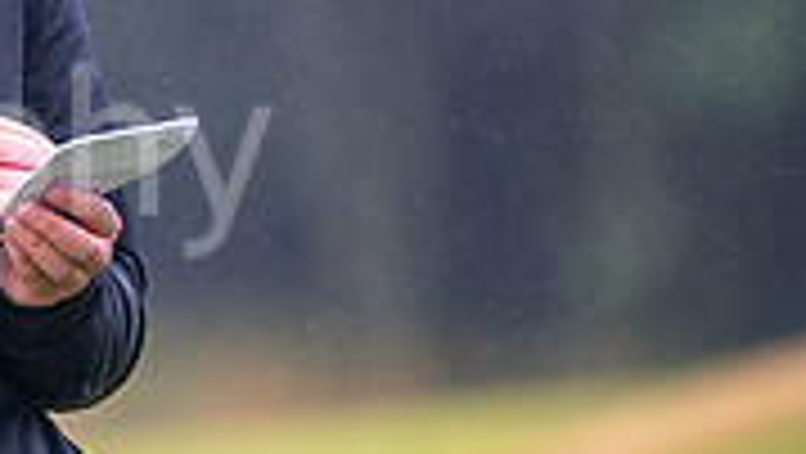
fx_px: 21730
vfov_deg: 1.2
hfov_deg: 2.1
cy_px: -67
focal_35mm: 1016
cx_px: -297
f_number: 4
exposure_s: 1/1250
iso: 500
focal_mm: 300
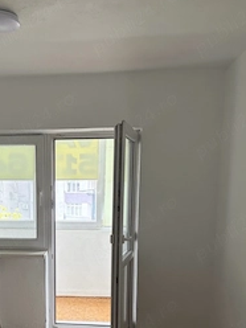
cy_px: 245
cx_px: 58
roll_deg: +0.4
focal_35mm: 42
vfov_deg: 43.4
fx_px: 398
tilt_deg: -8.9
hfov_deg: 33.6
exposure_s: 1/60
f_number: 1.6
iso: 160
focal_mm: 5.96
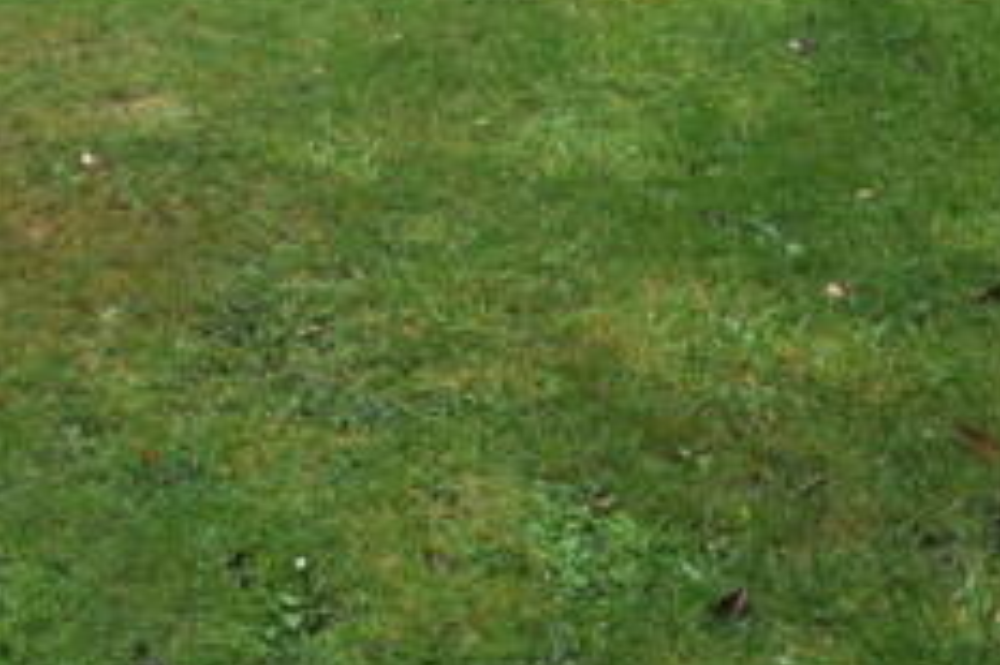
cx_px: -146
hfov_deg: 27.5
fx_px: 1832
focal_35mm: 66
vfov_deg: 18.1
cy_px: -356
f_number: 7.1
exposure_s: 1/200
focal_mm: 10
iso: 800
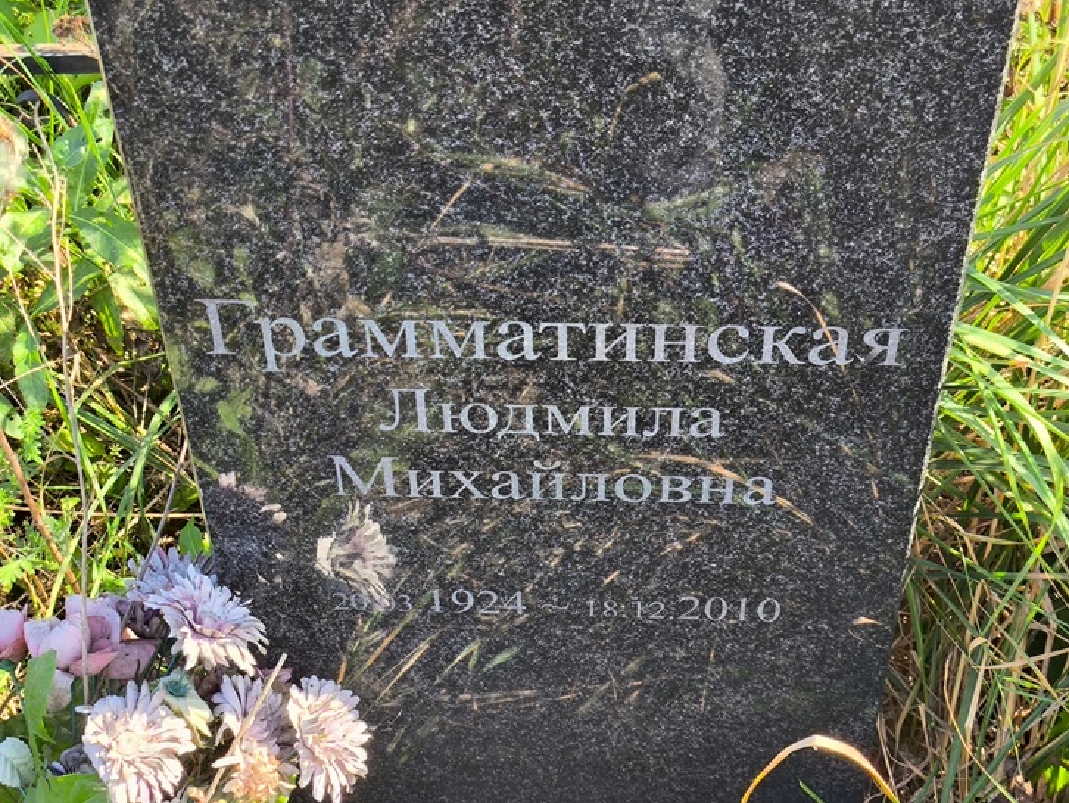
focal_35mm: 55
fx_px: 1699
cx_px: 503
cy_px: 429
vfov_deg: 26.6
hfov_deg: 34.9
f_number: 1.7
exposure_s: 1/207
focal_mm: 4.71
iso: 50
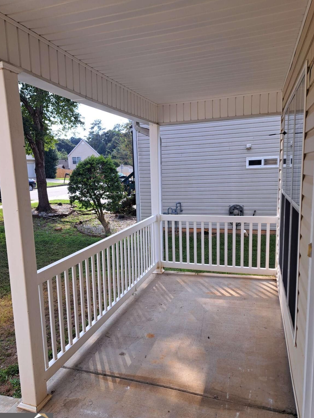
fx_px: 302
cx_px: 151
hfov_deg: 54.9
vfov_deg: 69.4
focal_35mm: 25
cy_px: 217
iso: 50
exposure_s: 1/282
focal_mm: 5.23
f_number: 1.8
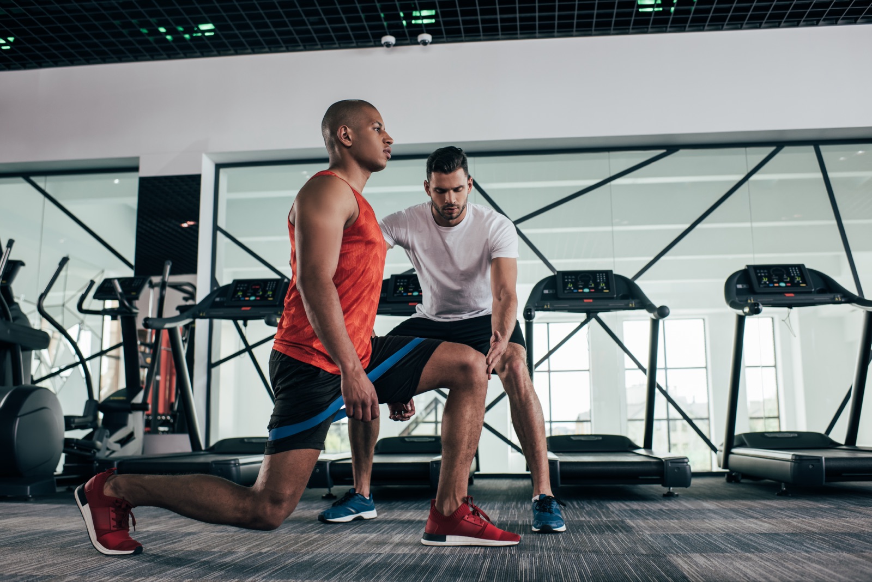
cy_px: 291
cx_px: 436
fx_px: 848
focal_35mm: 35
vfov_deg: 37.9
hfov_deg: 54.4
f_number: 3.5
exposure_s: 1/200
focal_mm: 35
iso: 320
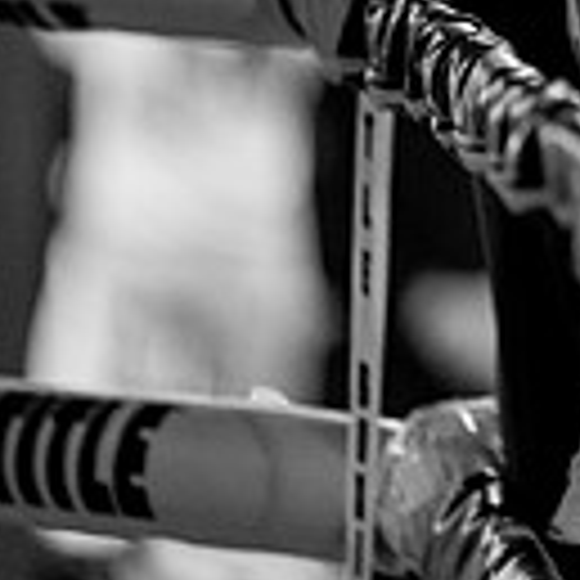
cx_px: 1124
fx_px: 10862
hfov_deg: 3.0
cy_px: -232
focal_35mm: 573
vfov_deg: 3.1
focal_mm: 150
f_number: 2
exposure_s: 1/500
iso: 4000
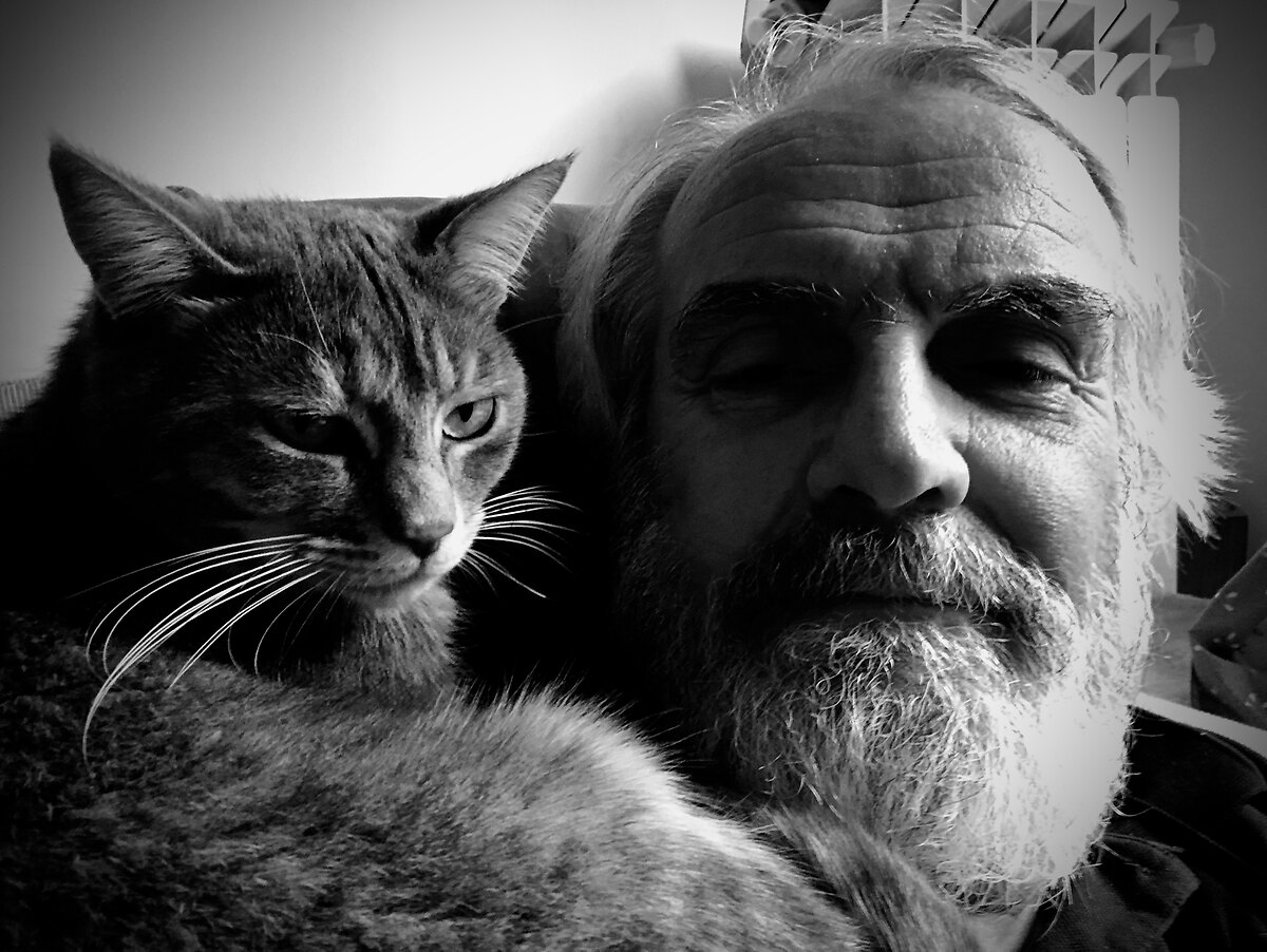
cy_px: 476
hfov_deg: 56.8
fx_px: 1172
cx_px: 634
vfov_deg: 44.2
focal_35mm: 32
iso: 320
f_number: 2.2
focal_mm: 2.87
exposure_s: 1/33
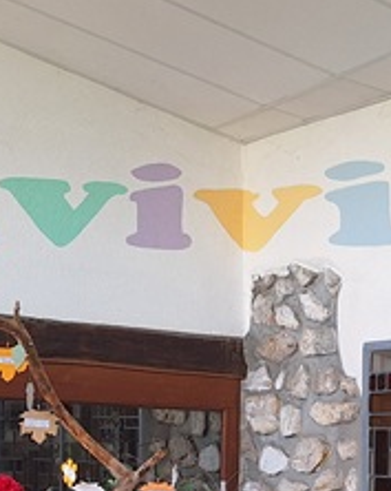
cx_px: 409
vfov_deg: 22.5
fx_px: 1174
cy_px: 513
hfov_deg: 18.3
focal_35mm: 81
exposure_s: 1/162
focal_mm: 5.54
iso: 40
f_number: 1.8
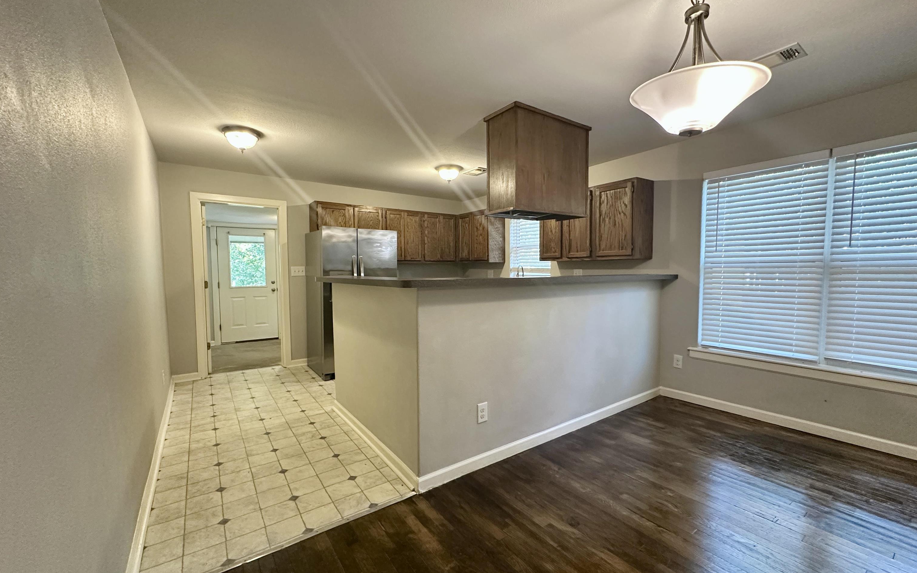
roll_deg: -0.1
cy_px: 292
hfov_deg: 101.5
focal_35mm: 15
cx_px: 460
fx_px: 375
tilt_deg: -2.8
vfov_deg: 74.8
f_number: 2.2
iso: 400
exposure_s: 1/60
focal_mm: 2.22
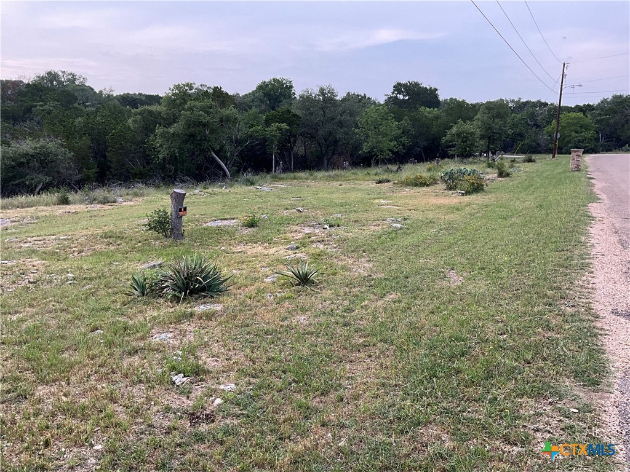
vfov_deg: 48.2
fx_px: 528
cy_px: 236
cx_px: 315
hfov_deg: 61.7
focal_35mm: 29
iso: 20
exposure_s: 1/169
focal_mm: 3
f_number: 1.8
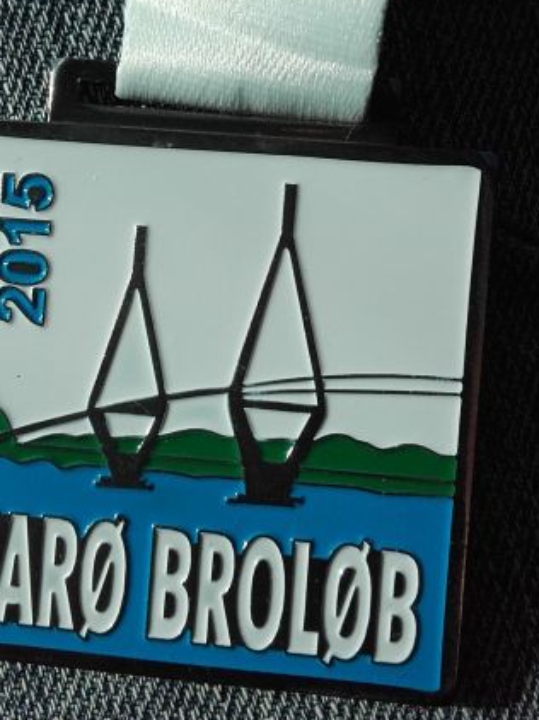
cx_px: 235
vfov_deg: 38.7
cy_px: 274
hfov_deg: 29.6
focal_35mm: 49
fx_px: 1018
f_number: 2.2
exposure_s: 1/2340
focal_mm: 3.3
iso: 50
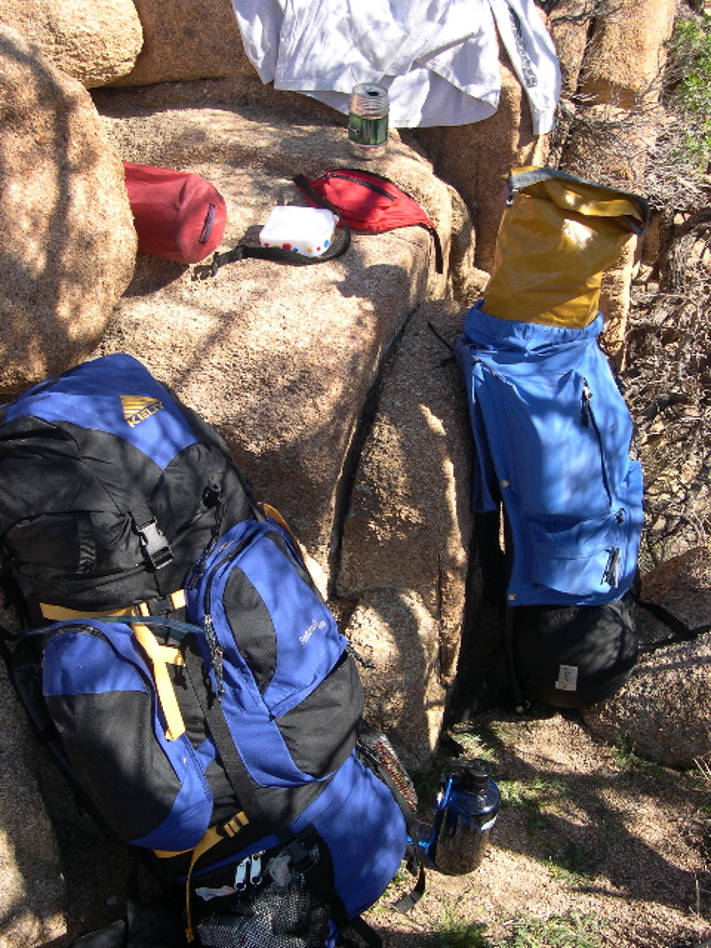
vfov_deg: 49.0
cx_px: 356
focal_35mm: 38
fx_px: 1041
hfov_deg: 37.7
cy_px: 474
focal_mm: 8
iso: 100
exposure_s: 1/93.8
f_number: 7.6
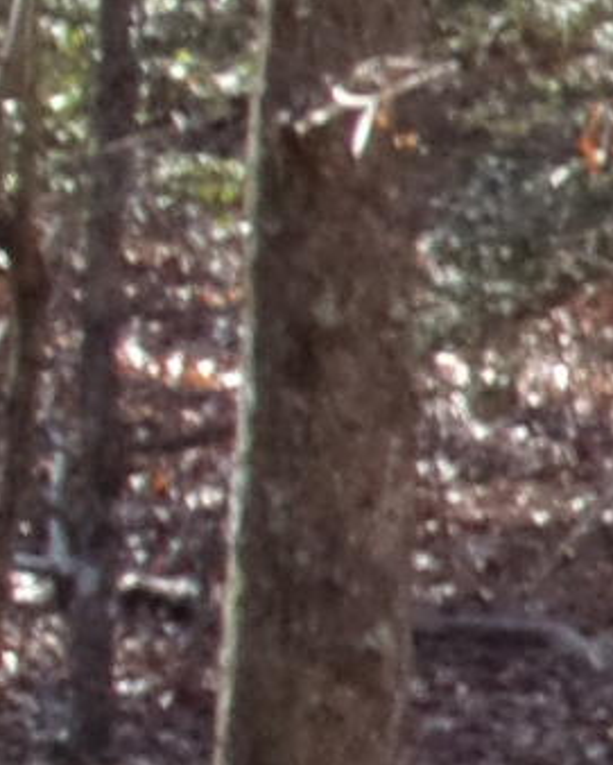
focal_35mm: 398
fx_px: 9014
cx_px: 2615
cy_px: 783
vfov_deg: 4.8
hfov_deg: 3.7
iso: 80
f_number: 4.1
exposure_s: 1/120
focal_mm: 8.3
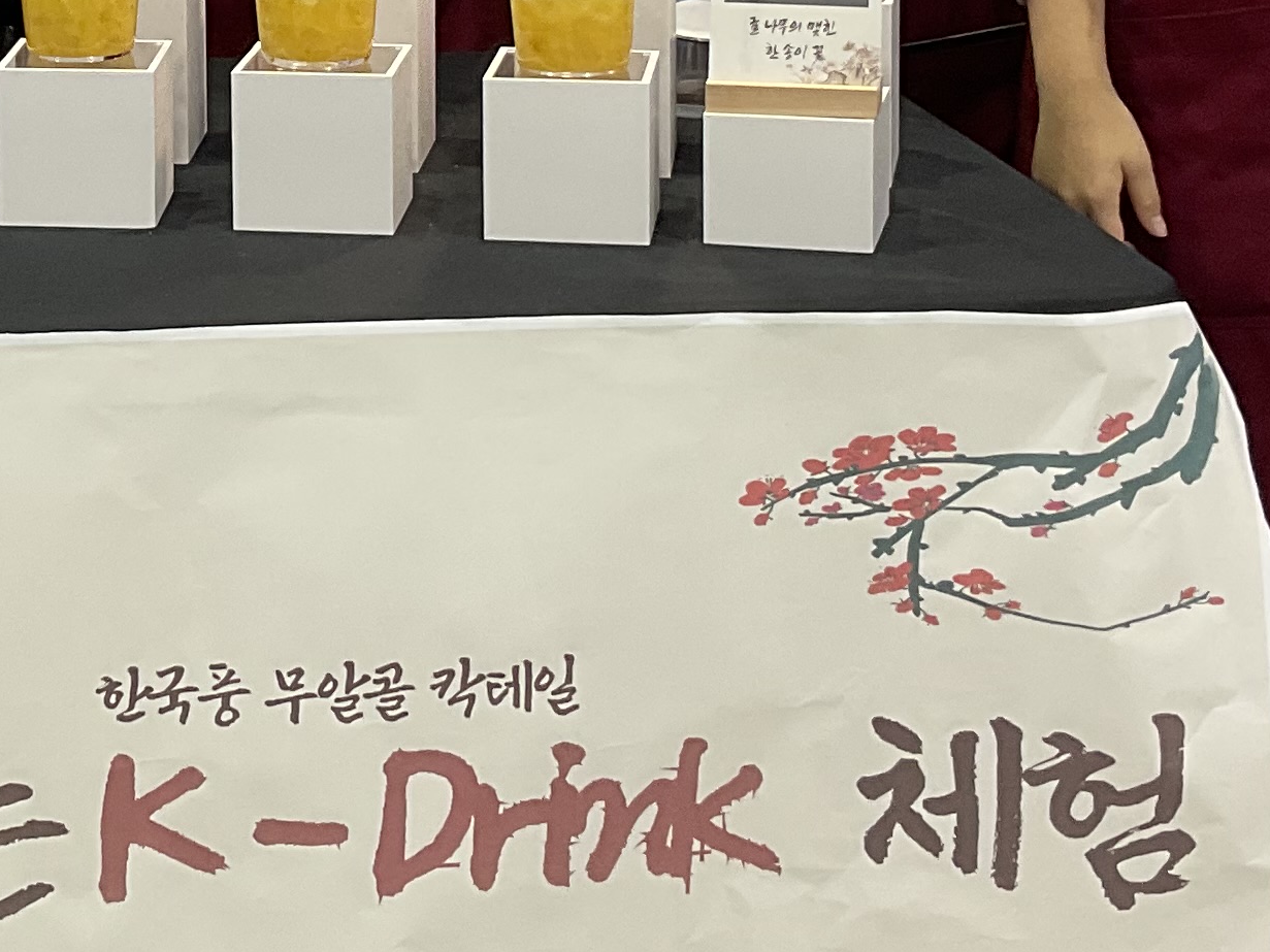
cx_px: 125
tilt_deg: -9.0
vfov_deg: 15.1
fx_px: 3485
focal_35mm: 95
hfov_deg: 20.2
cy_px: -109
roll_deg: +0.6
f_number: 1.8
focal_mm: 3
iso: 50
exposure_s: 1/60
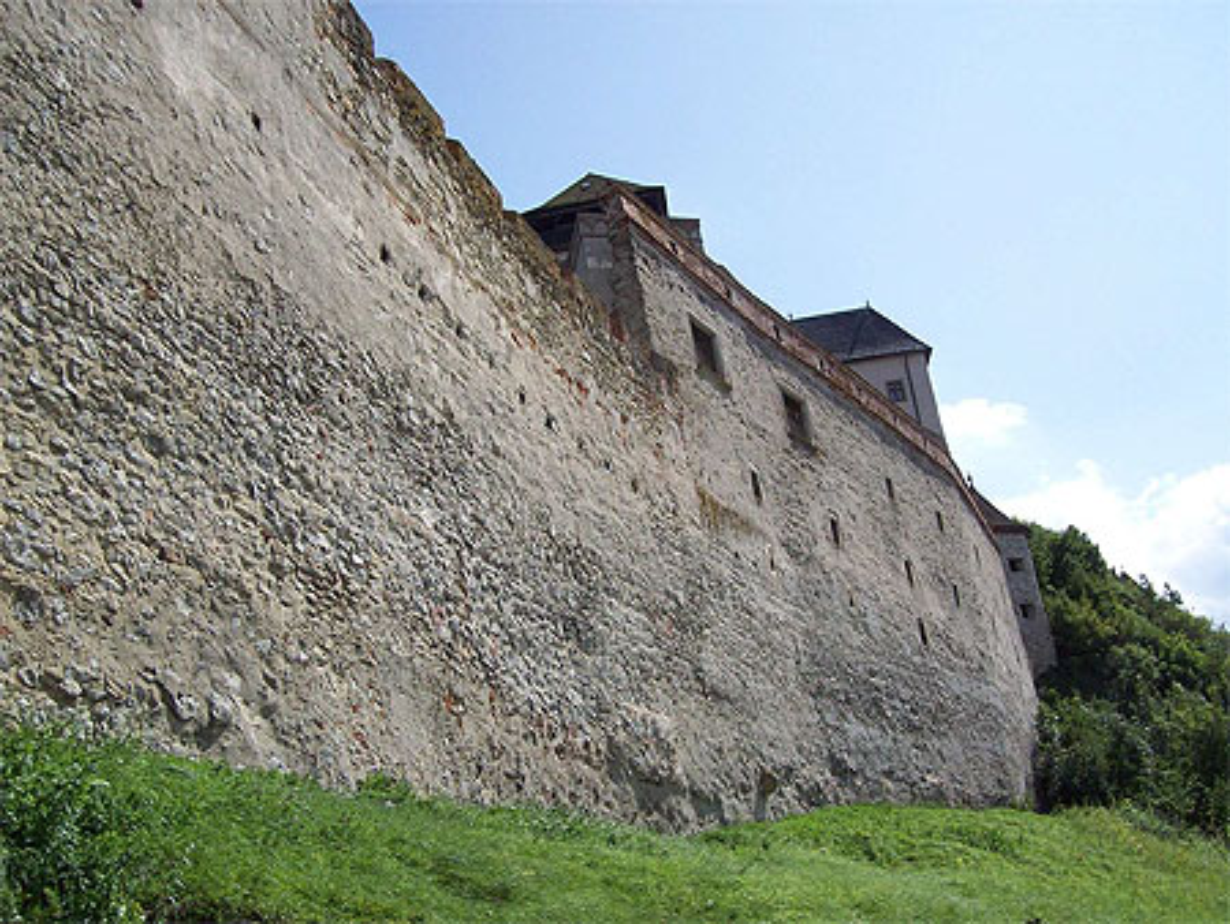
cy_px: 462
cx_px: 615
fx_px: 1280
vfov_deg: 39.7
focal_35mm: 36
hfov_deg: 51.3
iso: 80
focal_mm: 6
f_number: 4.8
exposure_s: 1/635
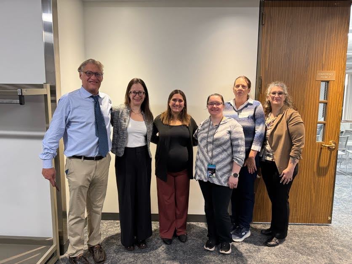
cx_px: 176
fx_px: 244
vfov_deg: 56.8
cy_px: 132
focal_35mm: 24
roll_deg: -0.3
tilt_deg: -8.2
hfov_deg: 71.6
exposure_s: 1/60
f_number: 1.78
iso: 320
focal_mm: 6.76
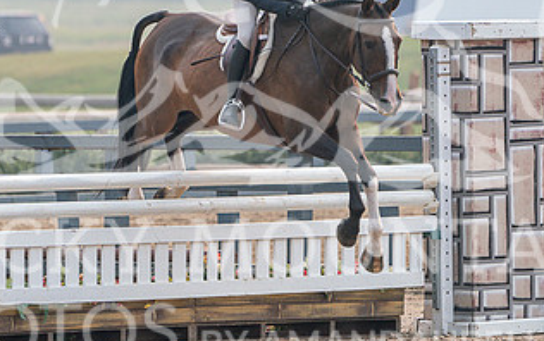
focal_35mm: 669
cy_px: 90
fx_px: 9925
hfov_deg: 3.1
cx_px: 272
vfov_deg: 2.0
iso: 500
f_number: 5.6
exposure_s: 1/1000
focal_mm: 358
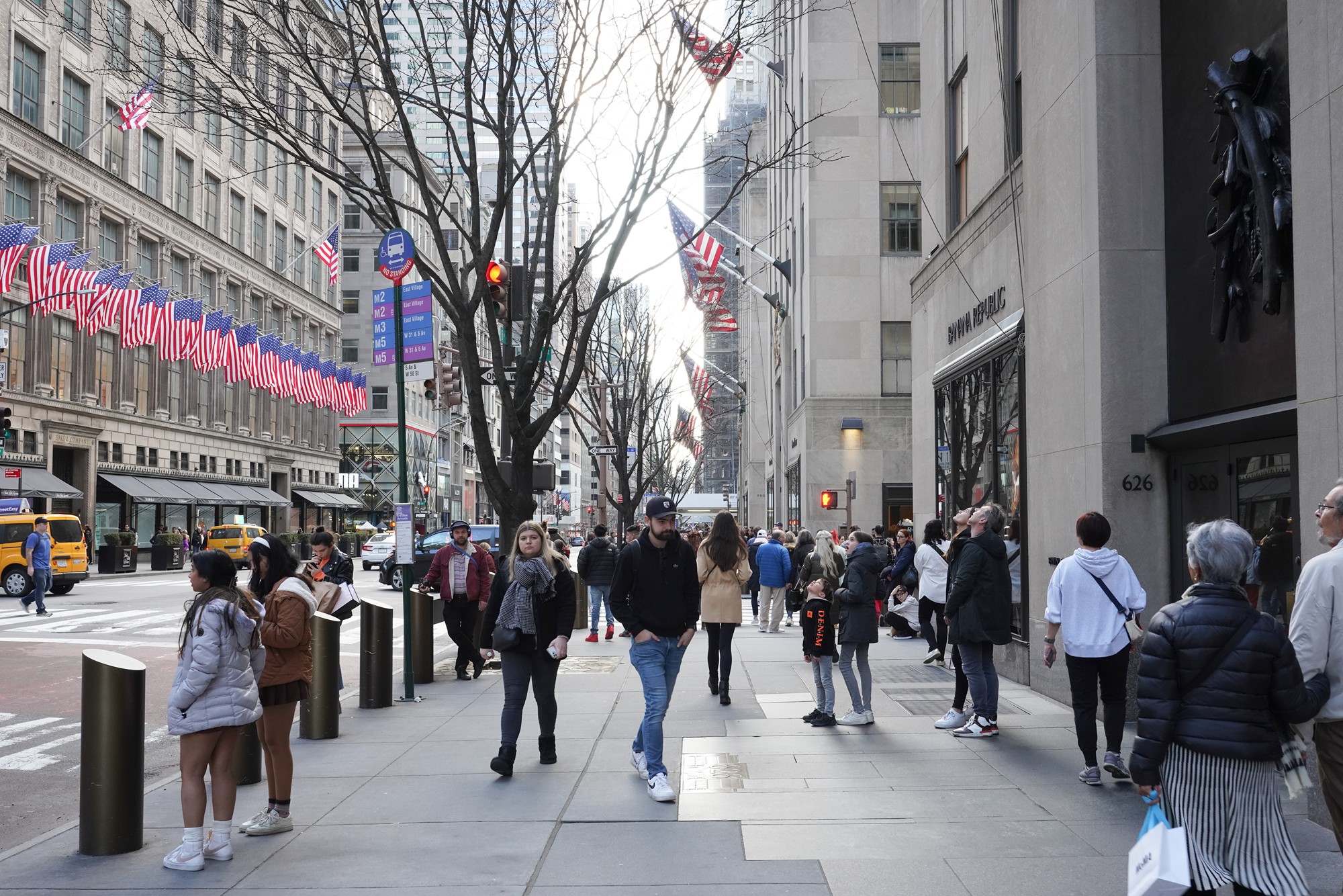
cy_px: 448
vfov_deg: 38.9
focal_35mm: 34
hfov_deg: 55.8
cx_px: 672
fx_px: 1268
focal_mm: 34
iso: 1600
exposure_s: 1/100
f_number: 10
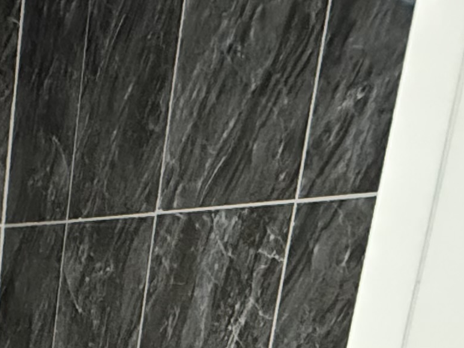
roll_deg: +0.2
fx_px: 979
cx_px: -319
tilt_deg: -17.6
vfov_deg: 17.6
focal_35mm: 73
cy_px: 557
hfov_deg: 20.6
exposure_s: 1/57
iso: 1250
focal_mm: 2.22
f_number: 2.2
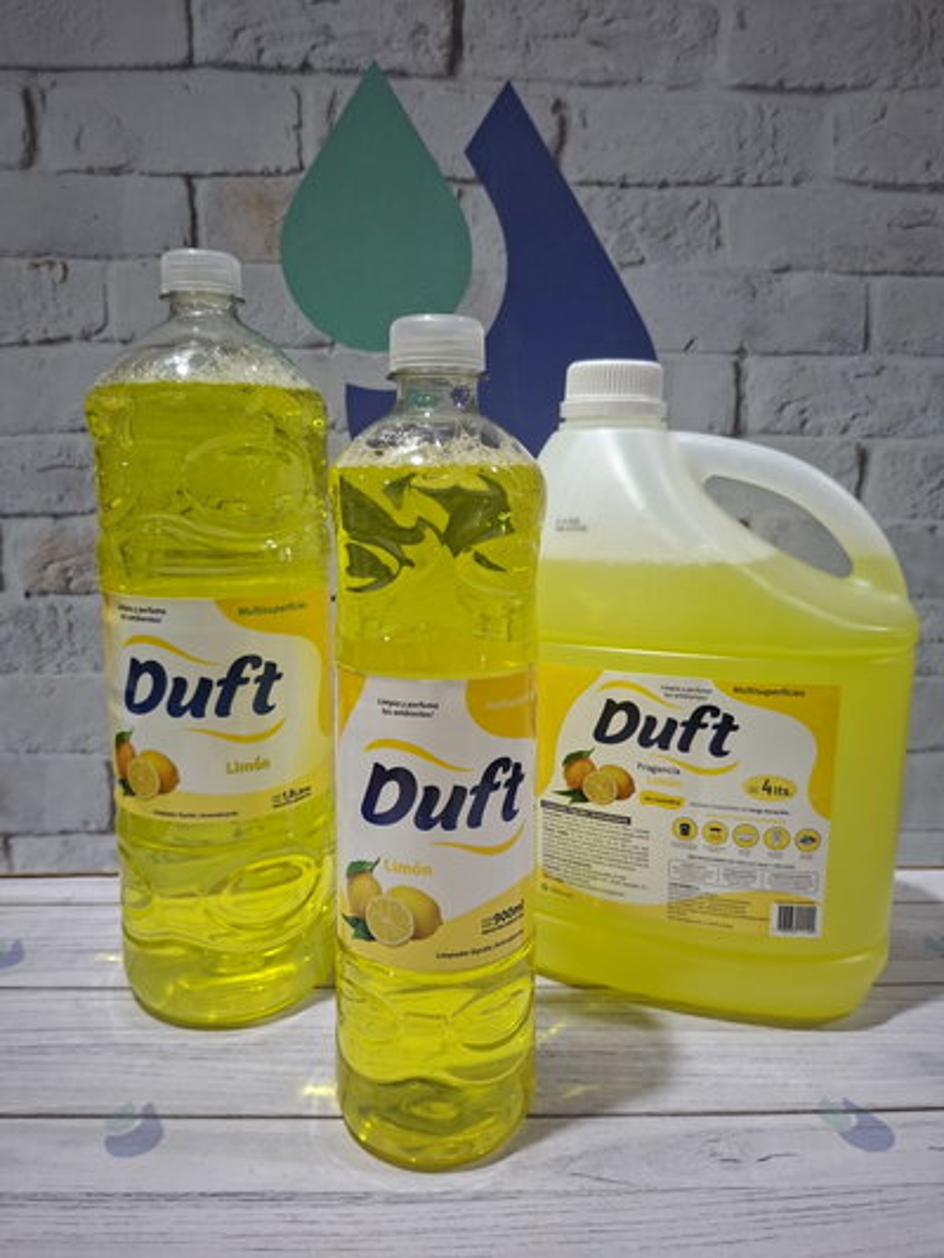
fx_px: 836
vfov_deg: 73.9
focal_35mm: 23
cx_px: 472
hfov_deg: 58.9
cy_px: 629
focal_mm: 5.54
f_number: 1.8
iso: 250
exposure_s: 1/30
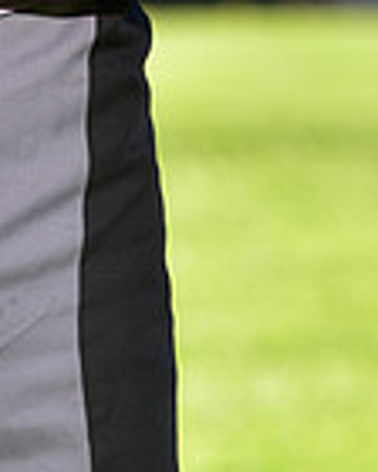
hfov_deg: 2.0
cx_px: 46
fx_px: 10894
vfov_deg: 2.5
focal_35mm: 779
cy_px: -374
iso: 80
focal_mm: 200
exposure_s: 1/200
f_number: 5
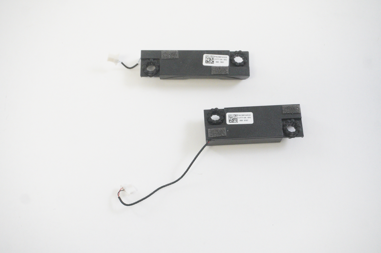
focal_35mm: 46
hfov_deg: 42.4
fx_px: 492
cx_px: 190
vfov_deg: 28.9
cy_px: 126
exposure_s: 1/250
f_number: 5.6
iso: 6400
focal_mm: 31
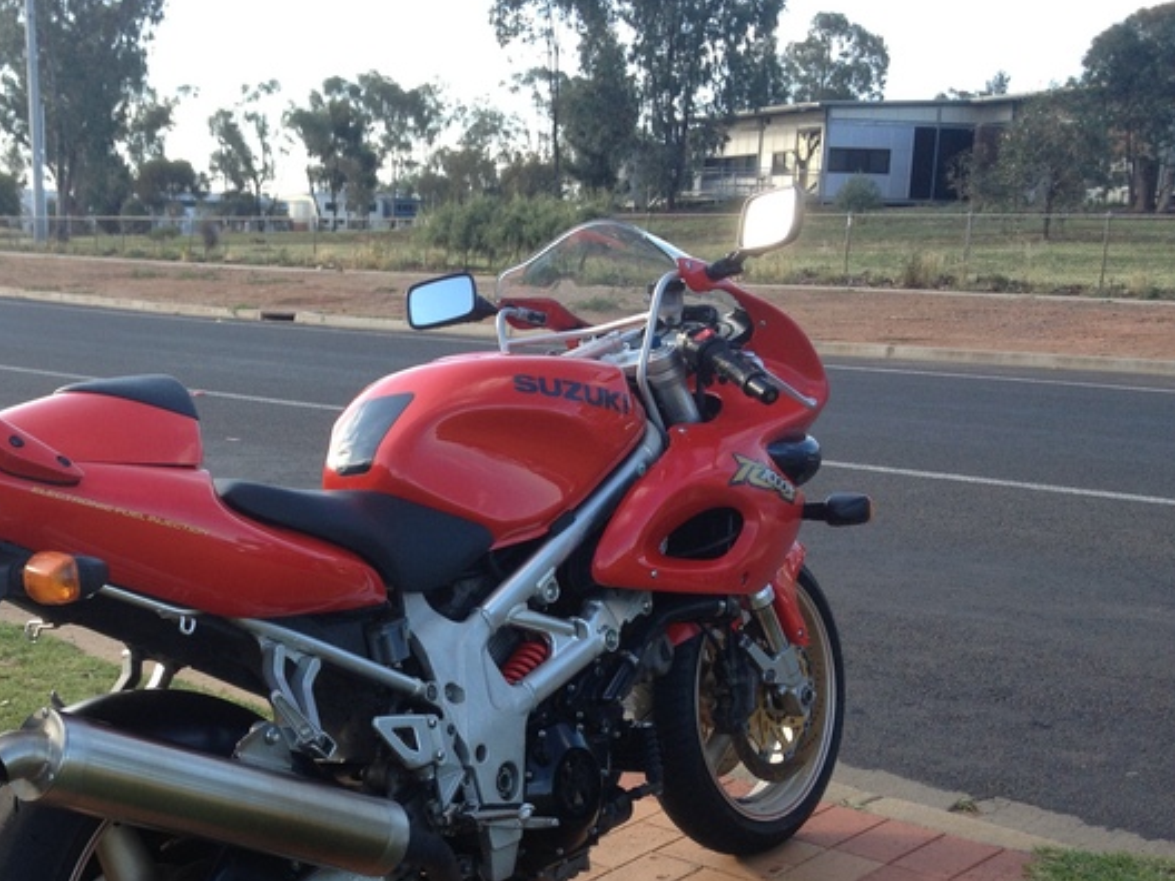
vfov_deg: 27.2
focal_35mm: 53
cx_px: 318
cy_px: 641
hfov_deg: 35.5
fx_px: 1799
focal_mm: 4.28
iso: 50
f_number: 2.4
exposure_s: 1/334
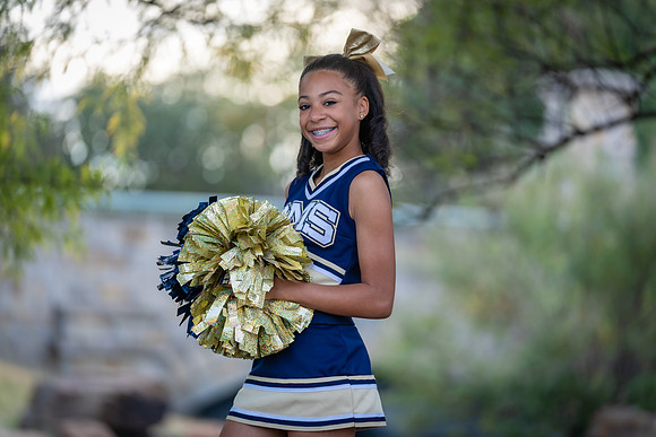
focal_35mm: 165
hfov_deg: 12.4
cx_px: 328
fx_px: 3007
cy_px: 218
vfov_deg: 8.3
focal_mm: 165
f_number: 2.8
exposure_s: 1/320
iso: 250
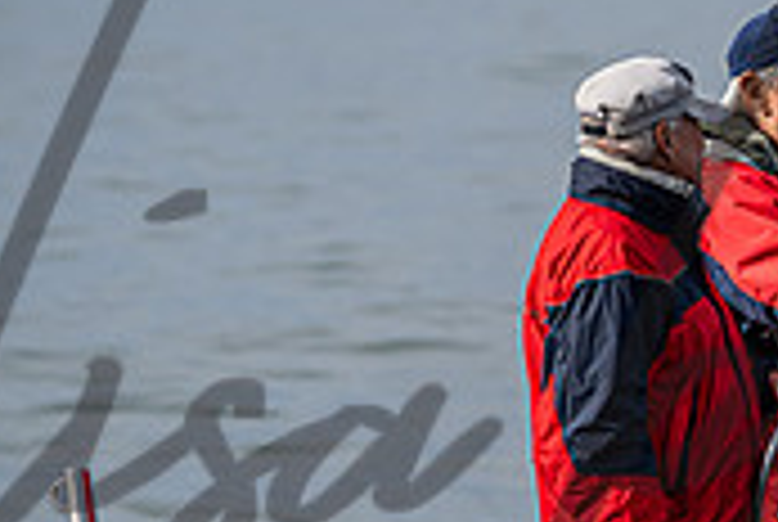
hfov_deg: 2.8
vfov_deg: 1.9
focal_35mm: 743
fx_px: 16084
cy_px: 376
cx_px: 913
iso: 125
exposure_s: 1/1600
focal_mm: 210
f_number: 5
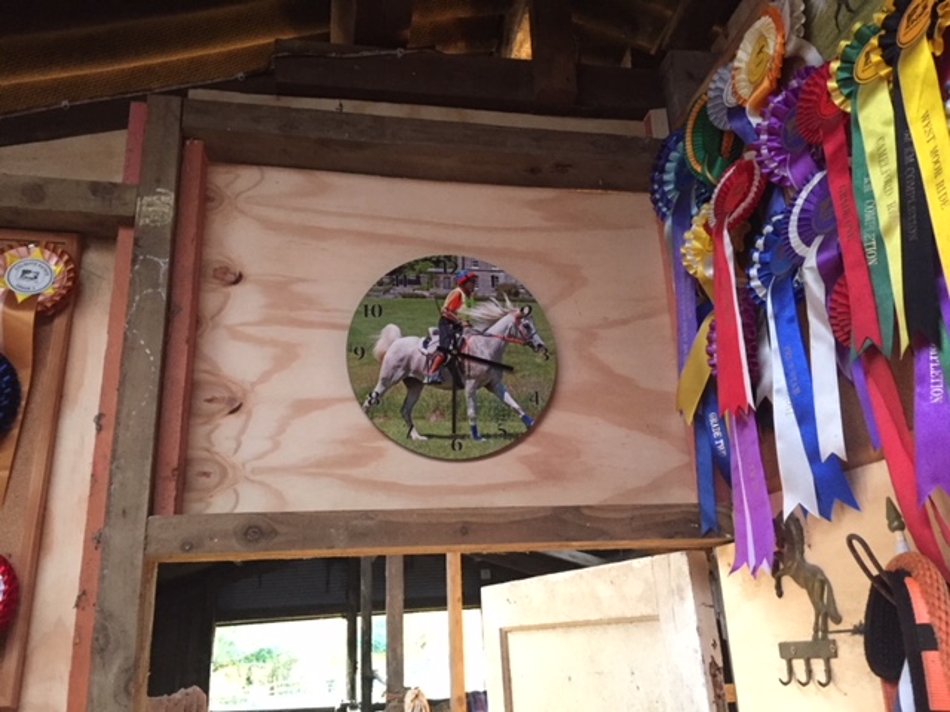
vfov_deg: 48.2
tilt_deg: +19.5
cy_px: 356
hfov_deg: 61.7
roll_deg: +1.6
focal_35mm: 29
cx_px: 475
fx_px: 796
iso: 250
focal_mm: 4.15
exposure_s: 1/20
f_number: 2.2
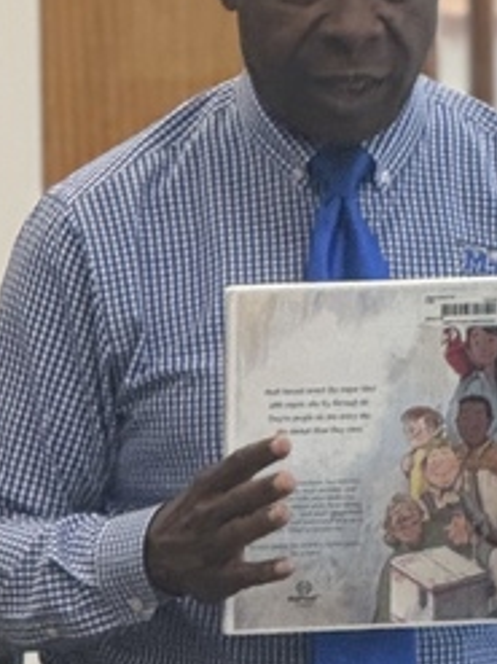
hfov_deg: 3.0
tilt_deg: -3.5
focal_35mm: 498
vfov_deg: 4.0
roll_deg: +0.5
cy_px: 699
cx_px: 433
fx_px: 9542
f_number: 2.8
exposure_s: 1/120
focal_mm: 15.66
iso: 320
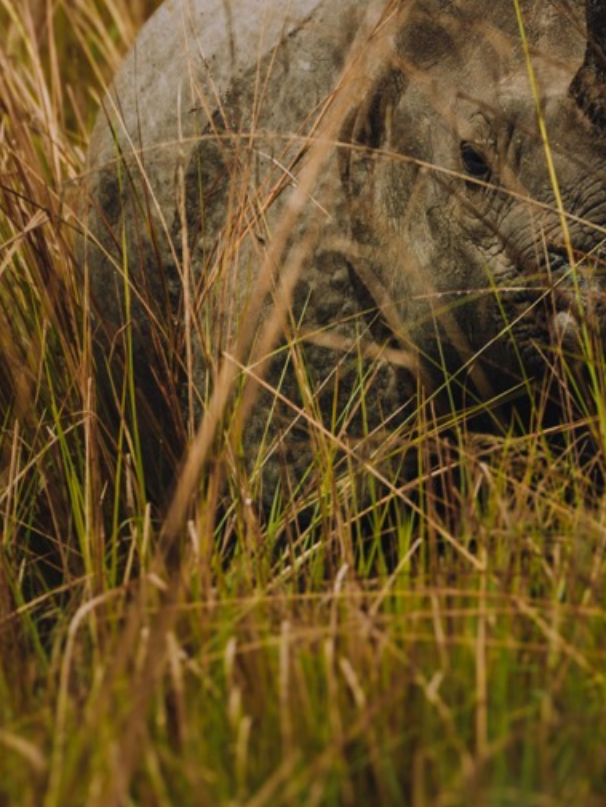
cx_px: 475
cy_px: 89
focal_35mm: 641
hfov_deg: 2.3
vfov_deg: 3.1
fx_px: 14956
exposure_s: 1/1250
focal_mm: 263
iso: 320
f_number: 6.3
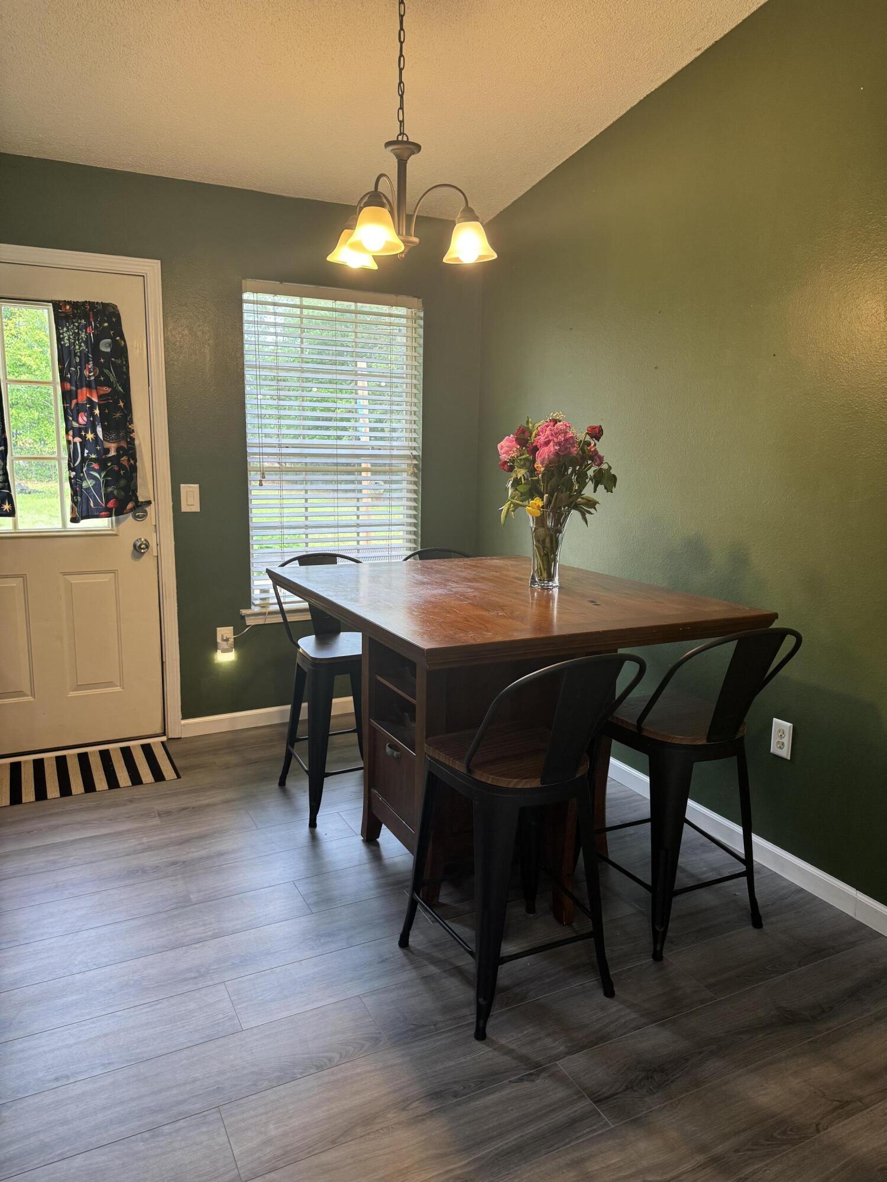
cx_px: 444
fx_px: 820
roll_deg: -0.1
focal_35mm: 24
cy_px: 591
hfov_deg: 56.8
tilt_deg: -10.3
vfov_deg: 71.6
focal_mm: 6.76
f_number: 1.78
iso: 160
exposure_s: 1/60
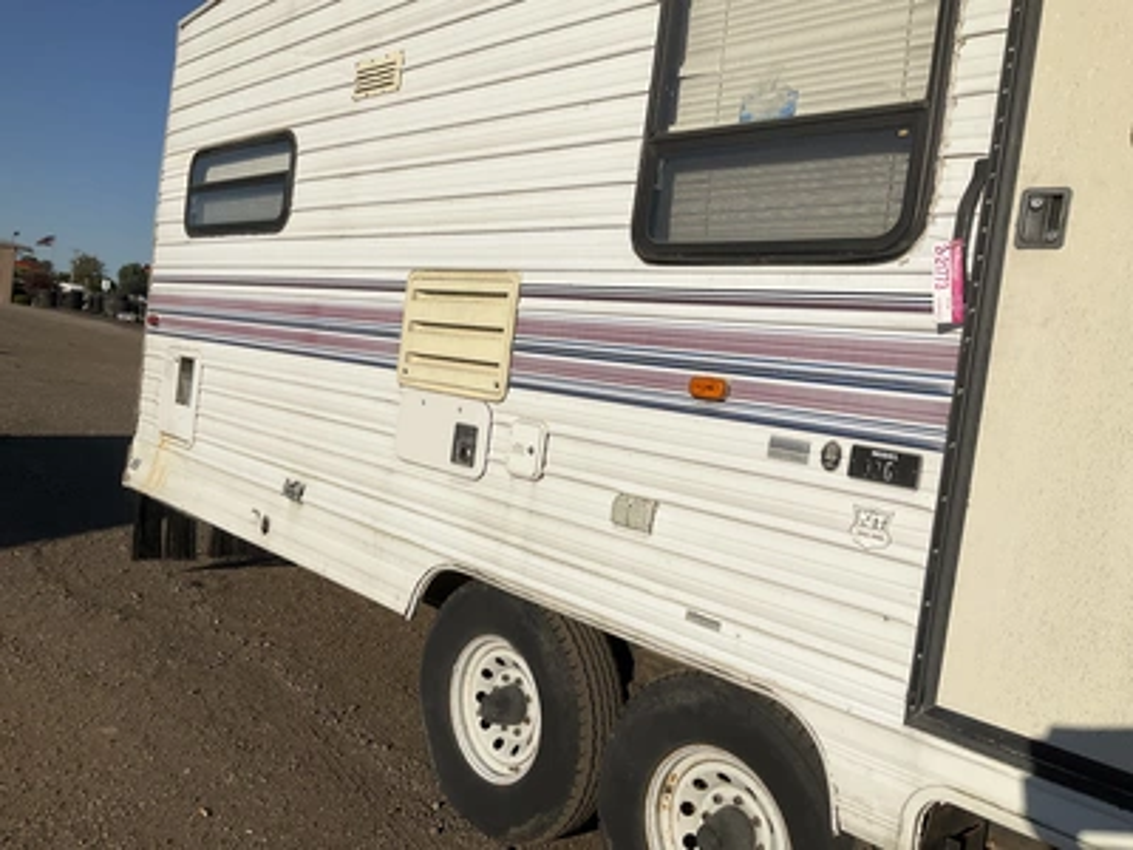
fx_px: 949
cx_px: 566
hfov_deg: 61.7
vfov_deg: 48.2
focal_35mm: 29
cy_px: 425
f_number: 1.8
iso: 25
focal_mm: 3
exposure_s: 1/5814
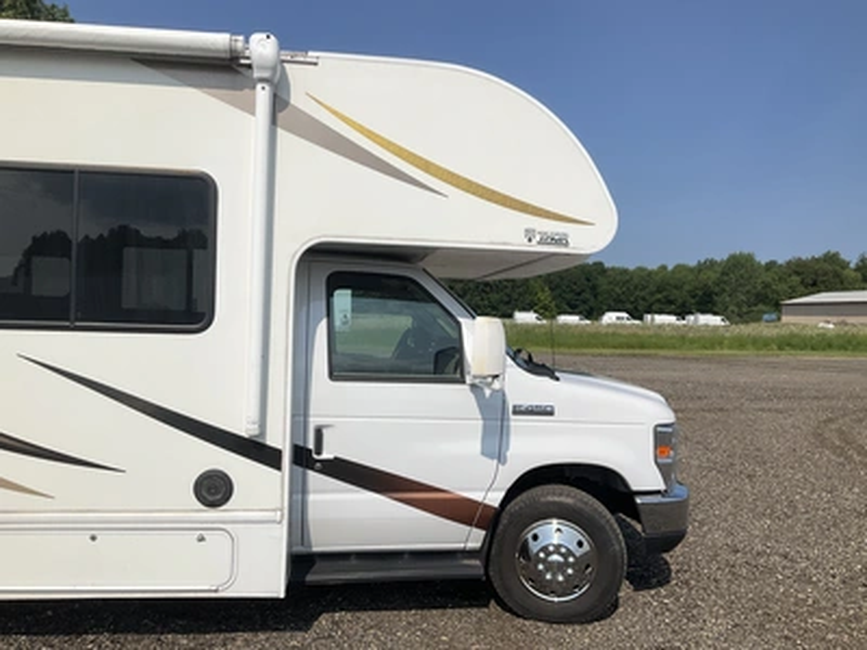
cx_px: 434
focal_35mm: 29
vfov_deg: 48.2
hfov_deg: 61.7
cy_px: 325
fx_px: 726
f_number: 1.8
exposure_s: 1/5263
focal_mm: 3
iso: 25
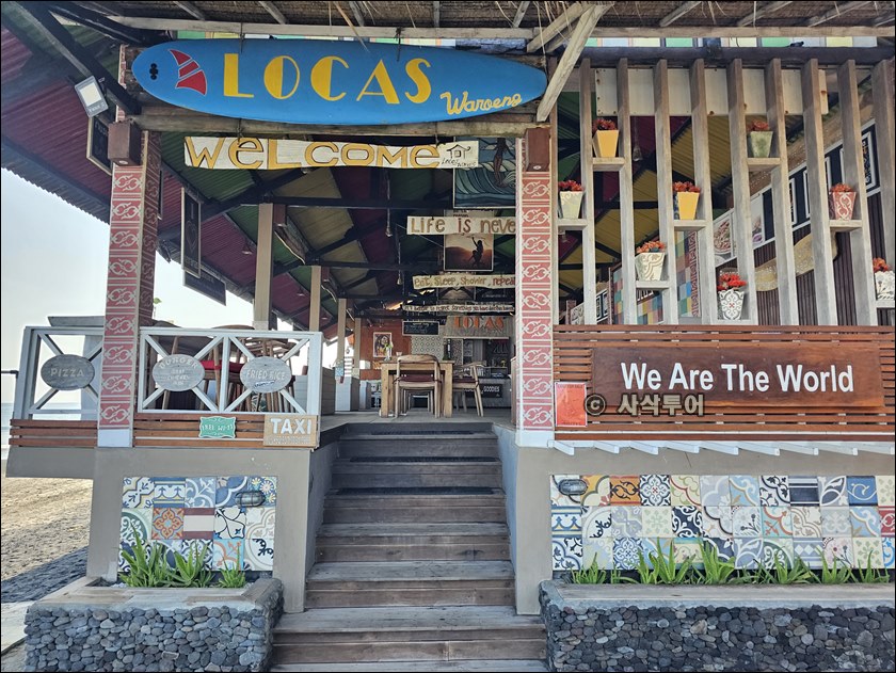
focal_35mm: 23
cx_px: 448
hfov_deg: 73.9
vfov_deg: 58.9
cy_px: 336
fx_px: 596
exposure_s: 1/207
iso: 32
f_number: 1.7
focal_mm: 6.3
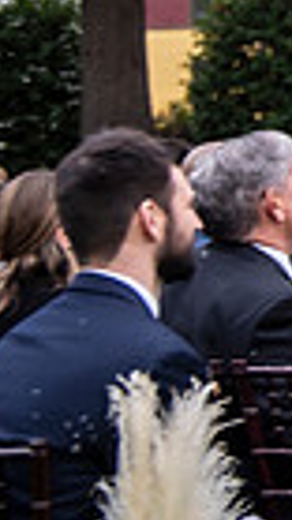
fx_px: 2289
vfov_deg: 12.8
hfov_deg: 6.3
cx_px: 1041
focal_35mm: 166
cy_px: 21
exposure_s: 1/200
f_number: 2.8
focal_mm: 38
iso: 250
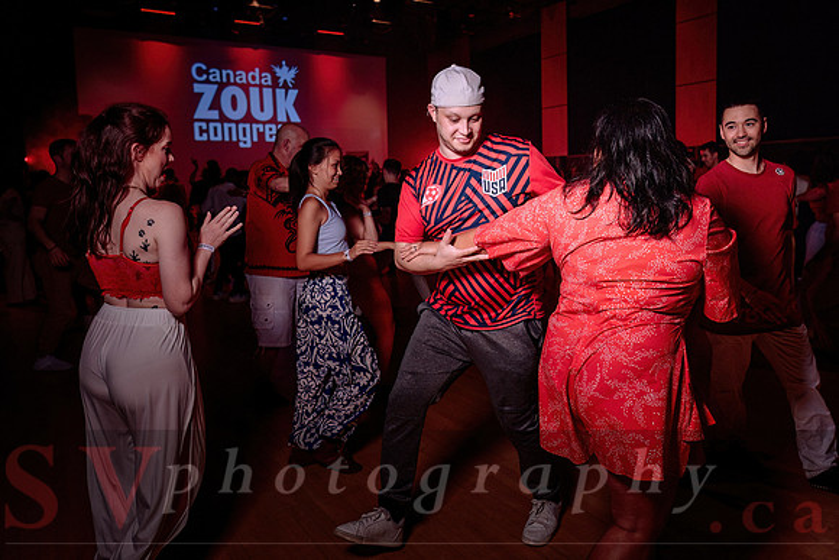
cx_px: 475
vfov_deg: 47.6
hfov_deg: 66.8
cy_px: 243
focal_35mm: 27
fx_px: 633
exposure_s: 1/80
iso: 1000
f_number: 3.2
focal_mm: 24
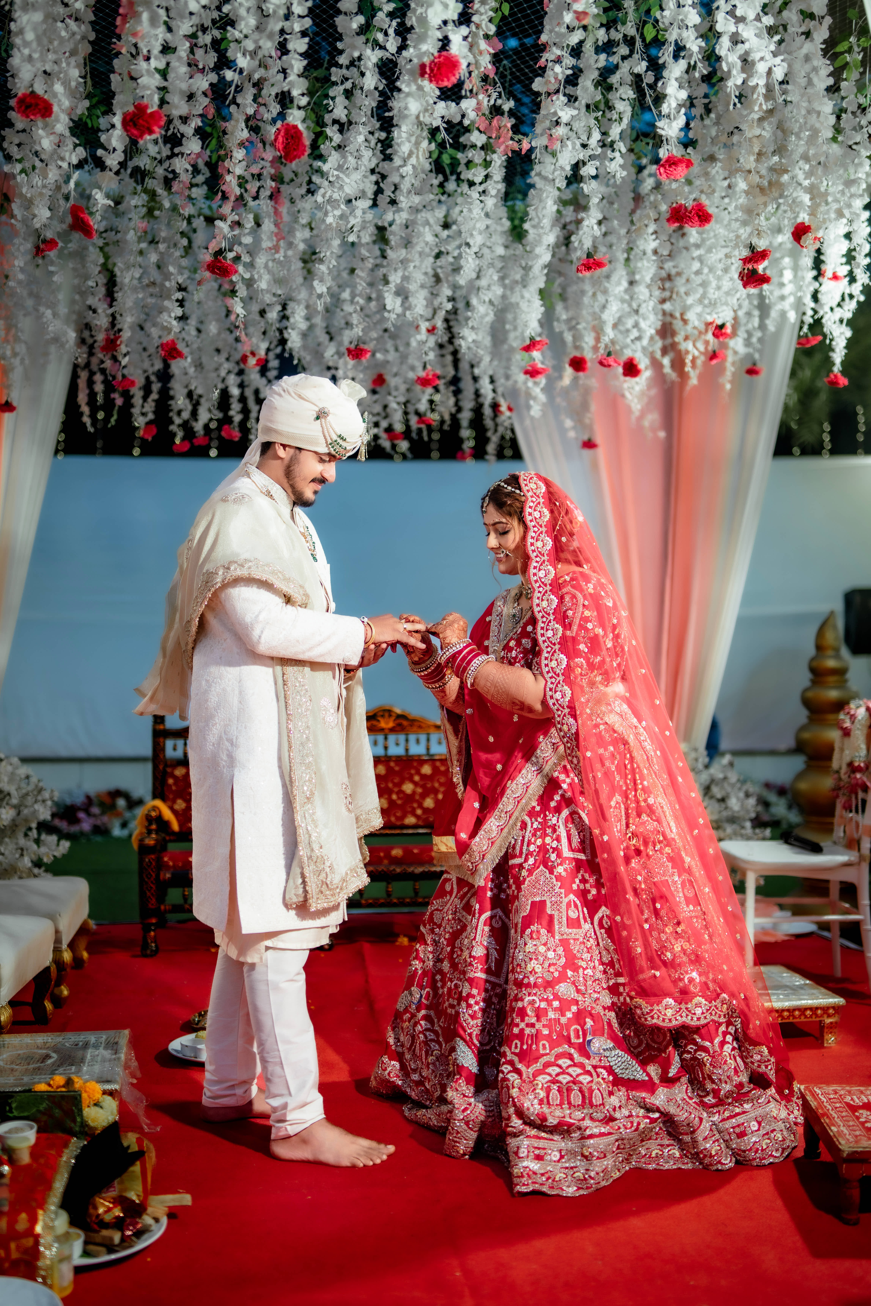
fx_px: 1270
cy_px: 653
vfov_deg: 54.4
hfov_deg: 37.9
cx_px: 436
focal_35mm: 35
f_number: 1.4
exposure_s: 1/250
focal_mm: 35
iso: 160
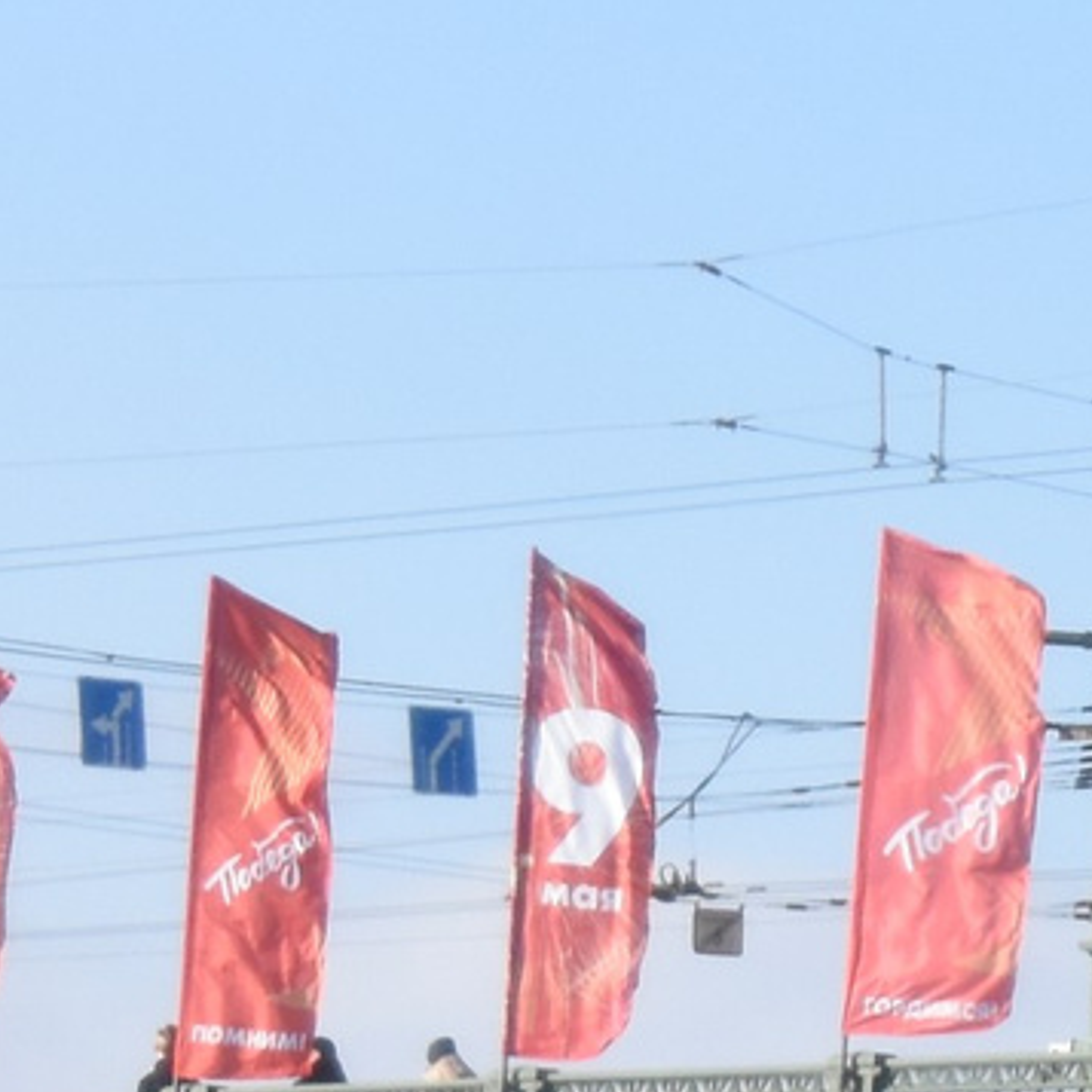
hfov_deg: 3.4
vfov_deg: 3.5
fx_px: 17954
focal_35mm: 503
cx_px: 3239
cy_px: 1409
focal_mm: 55
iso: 800
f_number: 10
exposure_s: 1/400
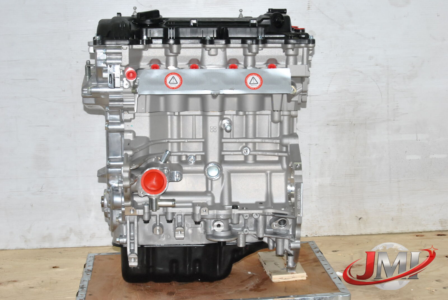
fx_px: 972
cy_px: 150
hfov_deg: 26.0
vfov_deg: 17.5
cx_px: 224
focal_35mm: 78
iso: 800
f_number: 13
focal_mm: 52
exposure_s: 1/200
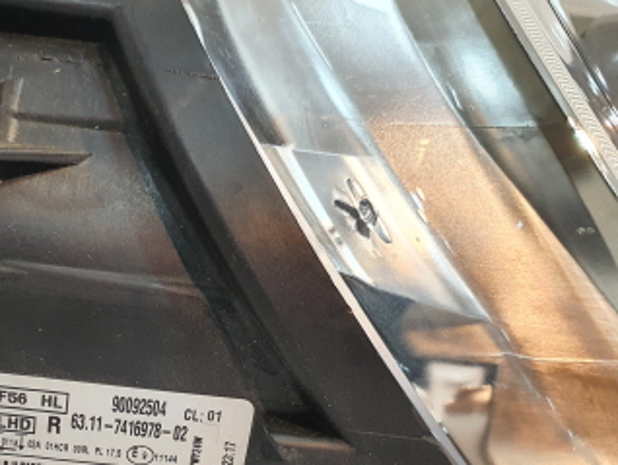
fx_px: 875
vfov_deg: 28.7
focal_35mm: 49
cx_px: 111
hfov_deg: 37.3
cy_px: 405
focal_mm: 4.3
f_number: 2.4
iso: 200
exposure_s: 1/120
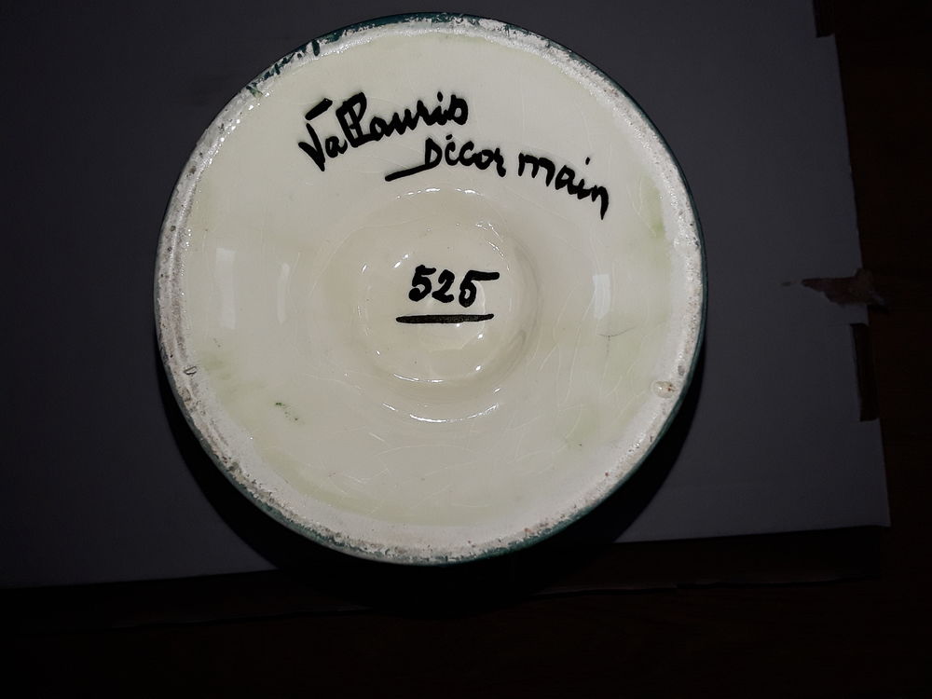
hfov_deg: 65.3
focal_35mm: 27
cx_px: 466
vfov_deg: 51.4
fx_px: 727
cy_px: 350
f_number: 1.9
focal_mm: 2.91
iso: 40
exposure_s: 1/455
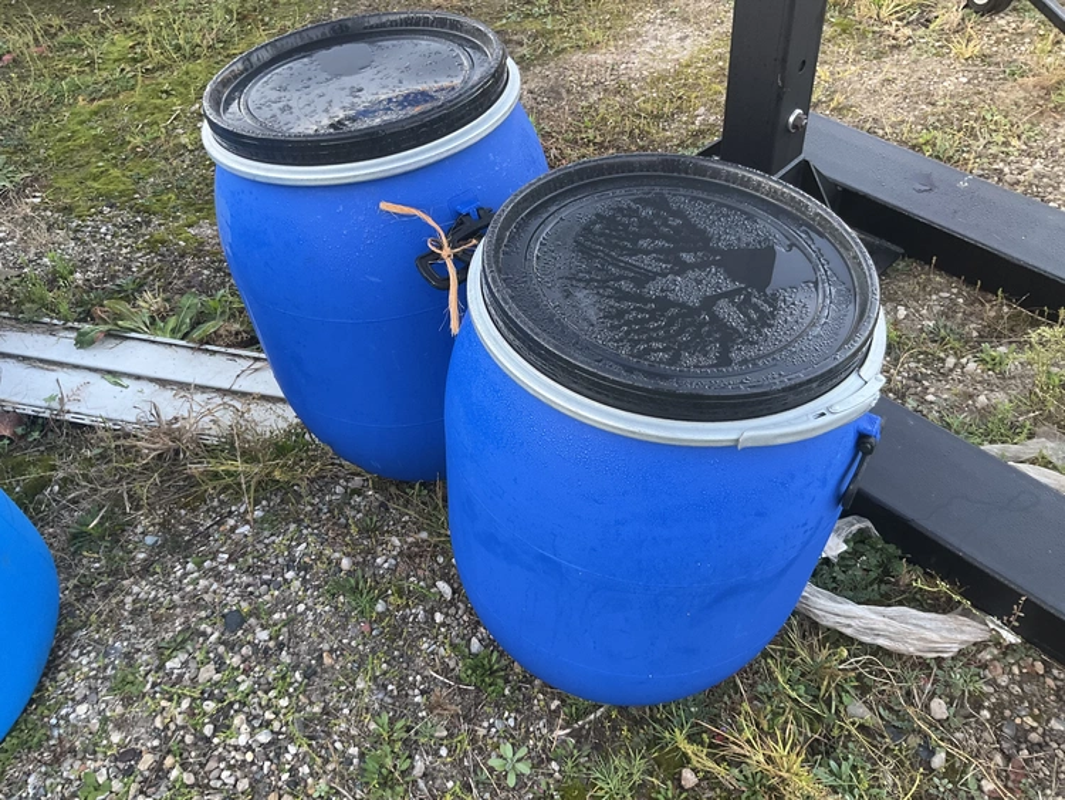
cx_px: 532
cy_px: 400
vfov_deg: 48.3
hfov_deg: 61.6
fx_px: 893
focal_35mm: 29
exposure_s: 1/108
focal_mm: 3
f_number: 1.8
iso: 64
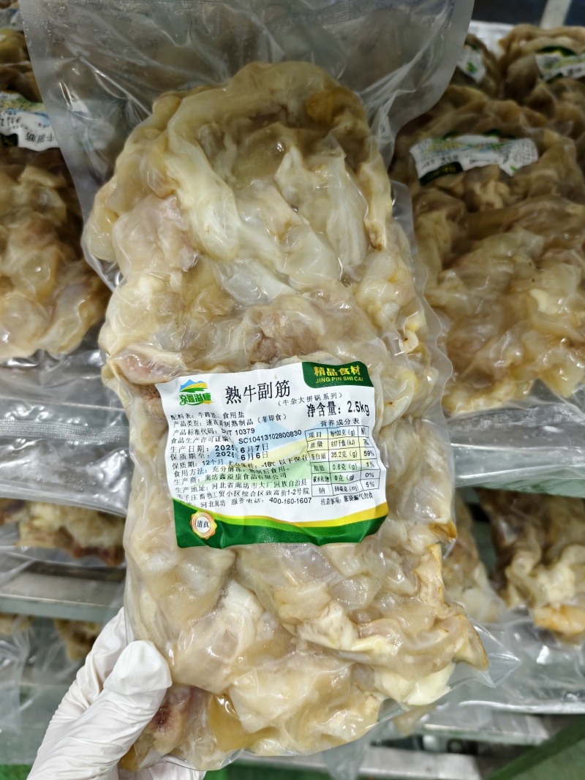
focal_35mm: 23
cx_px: 292
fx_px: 518
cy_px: 390
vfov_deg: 73.9
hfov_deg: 58.9
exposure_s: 1/100
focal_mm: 5.6
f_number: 1.57
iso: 847
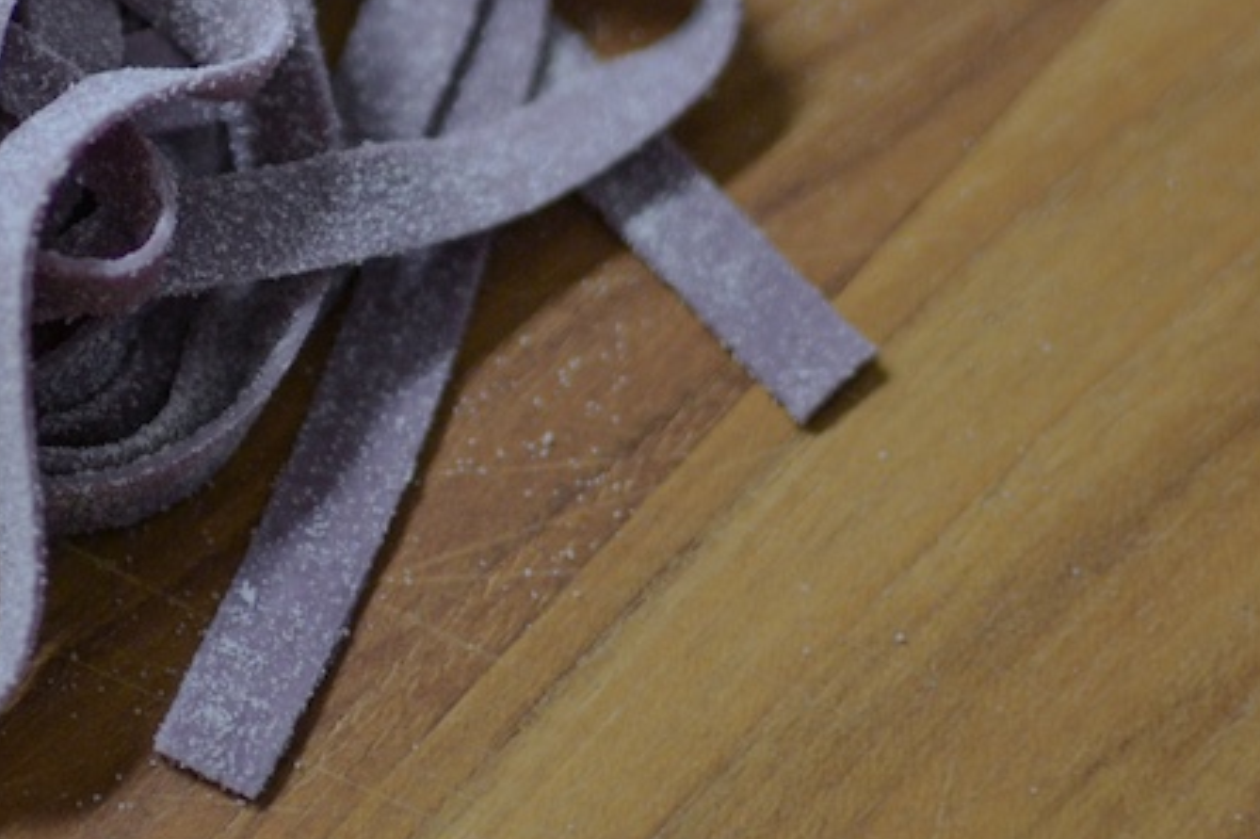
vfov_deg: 9.6
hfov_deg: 14.2
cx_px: -124
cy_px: -147
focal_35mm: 141
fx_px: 4945
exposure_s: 1/60
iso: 450
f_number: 1.8
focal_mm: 35
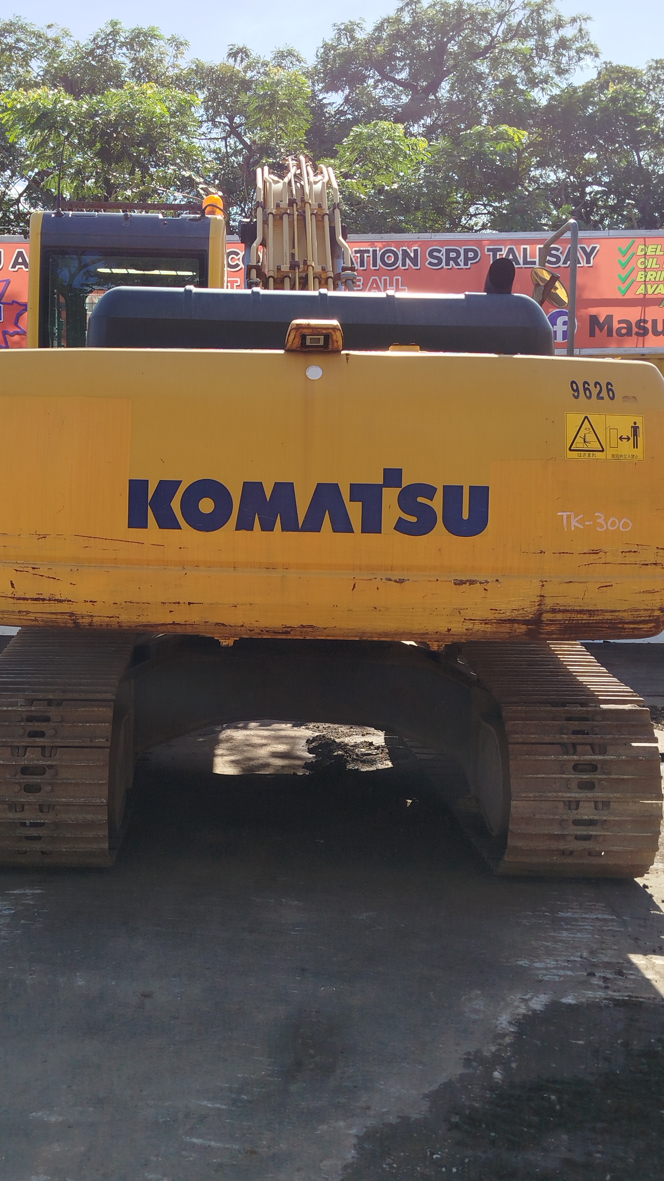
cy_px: 543
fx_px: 1252
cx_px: 244
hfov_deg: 29.6
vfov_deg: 50.4
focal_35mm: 40
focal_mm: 5.31
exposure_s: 1/1179
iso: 50
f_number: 1.7
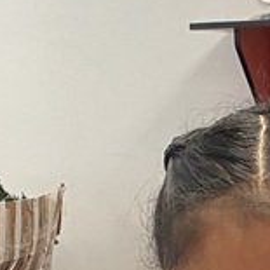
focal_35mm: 152
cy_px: 700
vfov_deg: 9.8
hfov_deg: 11.4
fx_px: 1341
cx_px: 246
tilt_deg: -22.9
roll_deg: +1.6
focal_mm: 4.25
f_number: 1.8
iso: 100
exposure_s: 1/60
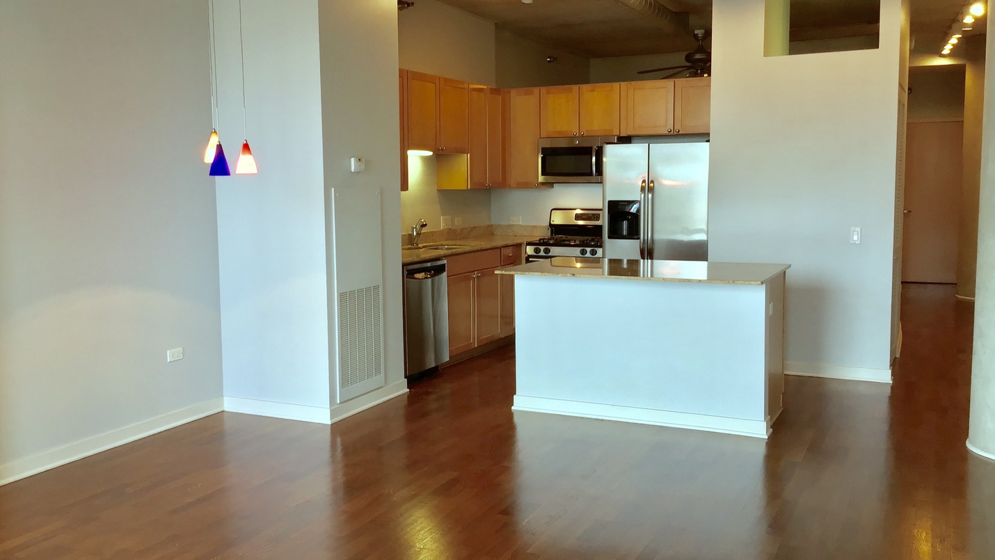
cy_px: 261
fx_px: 897
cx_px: 498
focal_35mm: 34
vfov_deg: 34.7
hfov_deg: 58.0
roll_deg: +1.6
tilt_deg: -5.9
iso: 50
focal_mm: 3.3
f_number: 2.4
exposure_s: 1/30
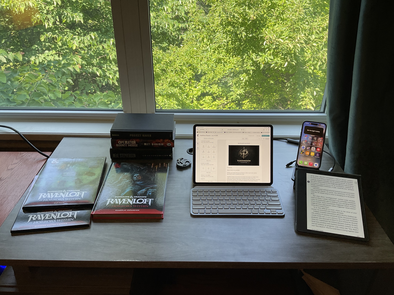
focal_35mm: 29
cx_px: 197
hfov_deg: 61.7
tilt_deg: -30.7
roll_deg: -0.6
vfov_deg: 48.2
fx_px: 330
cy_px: 148
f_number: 1.8
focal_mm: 3
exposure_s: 1/120
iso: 50
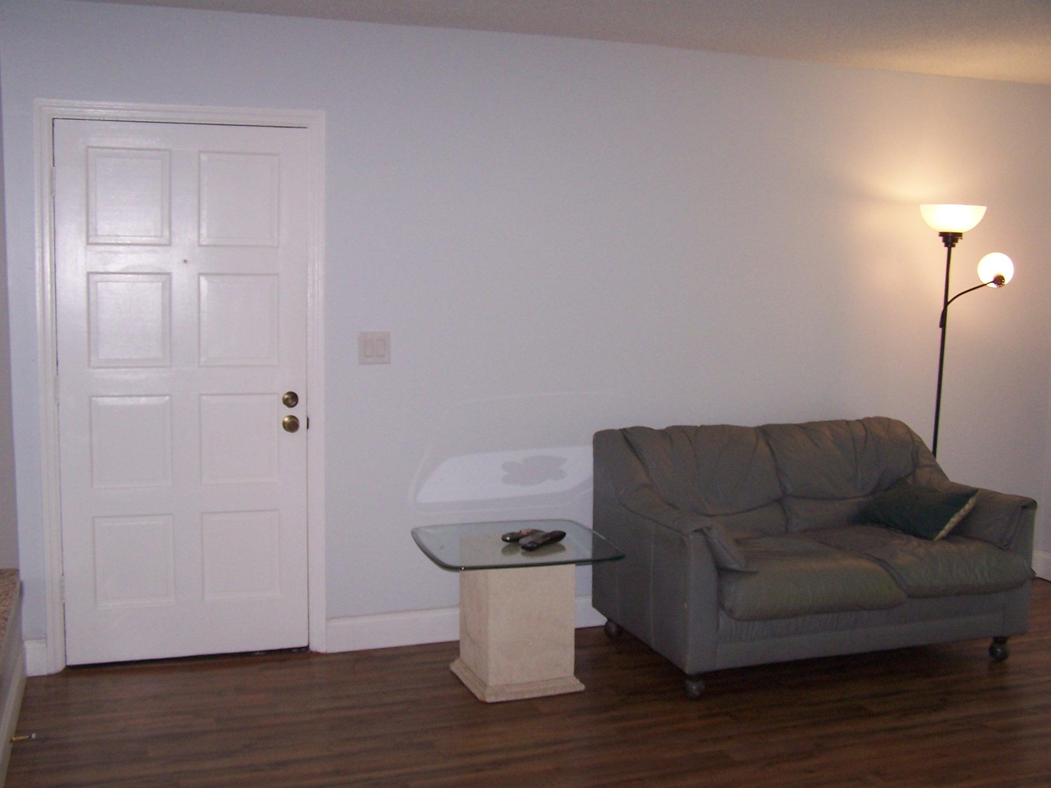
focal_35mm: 38
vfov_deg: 37.7
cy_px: 394
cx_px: 526
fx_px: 1154
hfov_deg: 49.0
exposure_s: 1/60
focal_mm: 6.3
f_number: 2.8
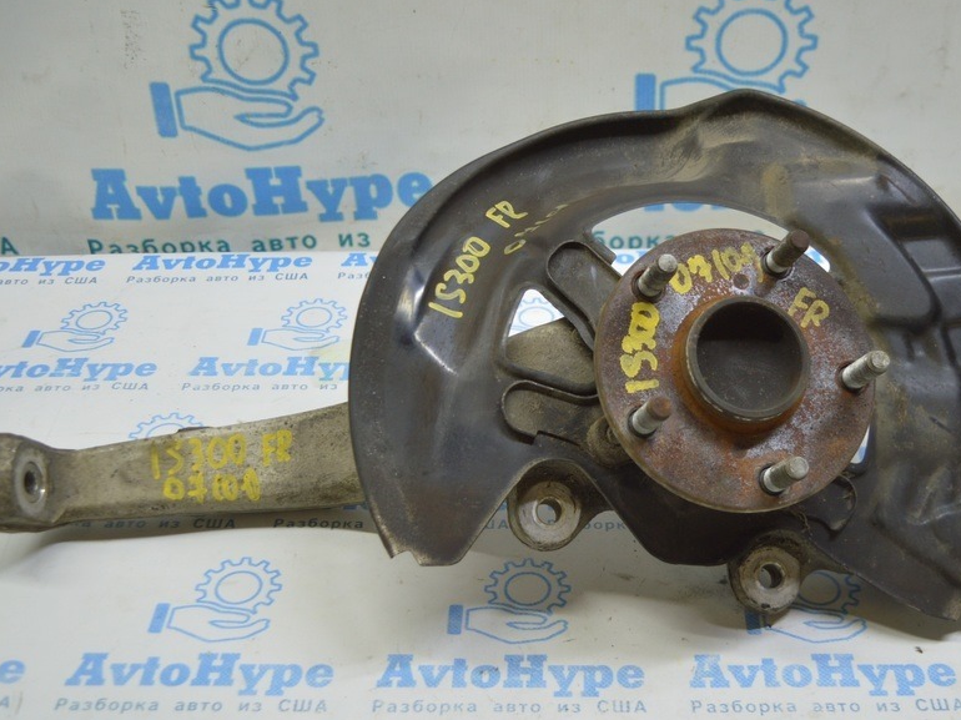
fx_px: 1277
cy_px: 353
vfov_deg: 31.5
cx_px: 538
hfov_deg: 41.2
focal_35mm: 46
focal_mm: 24
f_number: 4
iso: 400
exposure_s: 1/60
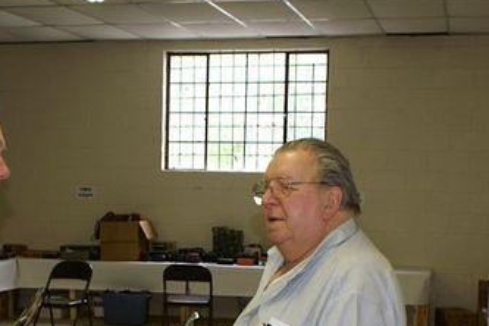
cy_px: 305
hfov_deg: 26.8
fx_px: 1019
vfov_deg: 17.8
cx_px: 151
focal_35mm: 75
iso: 400
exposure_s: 1/60
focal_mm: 26
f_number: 4.5
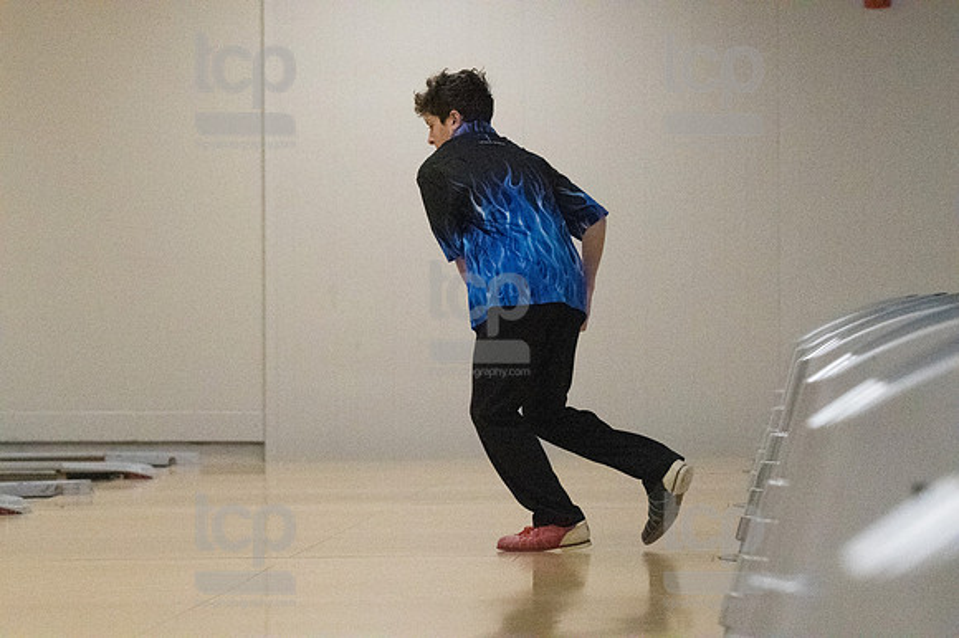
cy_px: 319
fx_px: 4632
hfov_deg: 11.8
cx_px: 480
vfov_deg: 7.9
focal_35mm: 174
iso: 10000
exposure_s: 1/1250
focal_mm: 116
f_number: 4
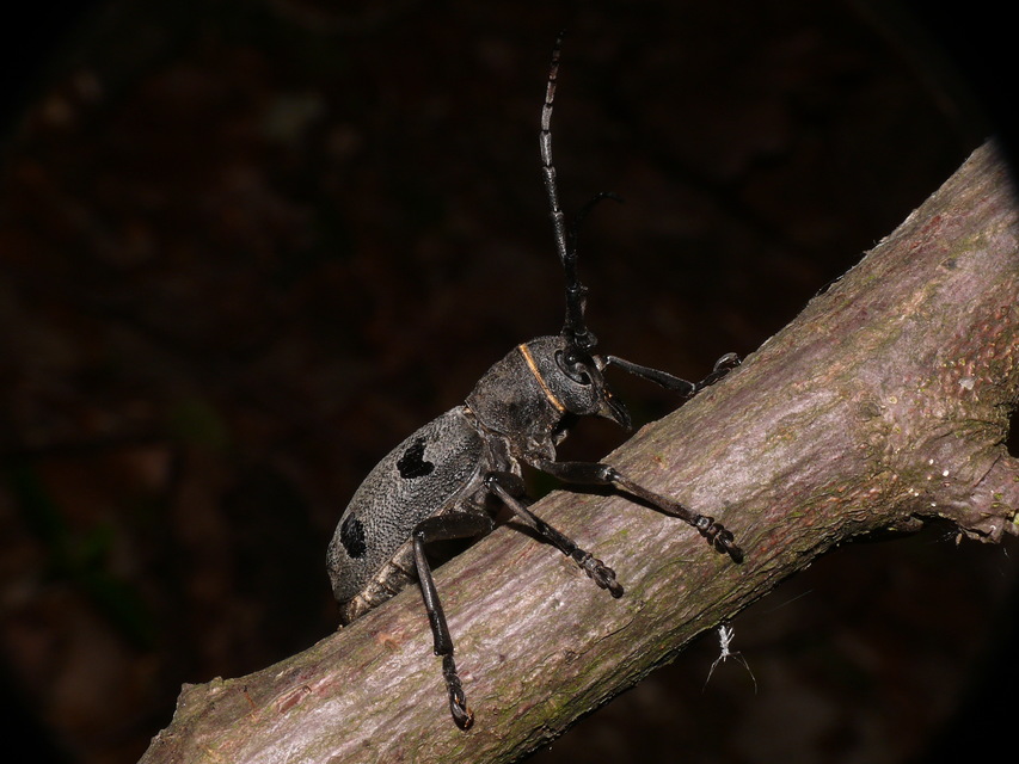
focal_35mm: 83
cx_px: 510
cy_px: 382
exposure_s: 1/640
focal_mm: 17.5
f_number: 11
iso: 100
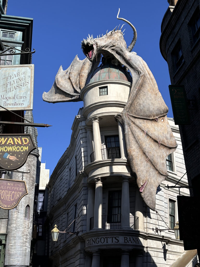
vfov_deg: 36.8
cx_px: 100
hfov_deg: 28.0
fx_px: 401
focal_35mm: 52
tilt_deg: +22.4
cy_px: 134
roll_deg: +0.6
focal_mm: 5.96
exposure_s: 1/2933
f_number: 1.6
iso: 40
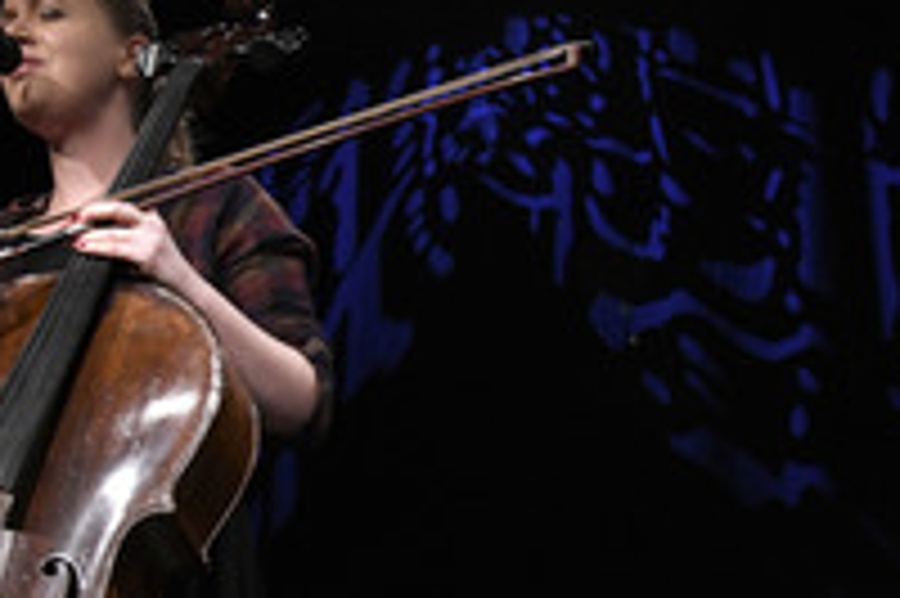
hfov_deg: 20.5
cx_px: 677
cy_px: 504
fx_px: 2473
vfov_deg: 13.7
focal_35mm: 99
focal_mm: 44
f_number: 6.3
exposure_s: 1/160
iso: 3200
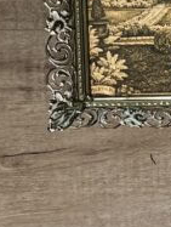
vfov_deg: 13.2
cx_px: 412
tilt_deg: -83.8
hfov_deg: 9.3
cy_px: 322
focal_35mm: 142
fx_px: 932
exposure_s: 1/121
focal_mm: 5.7
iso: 100
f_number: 1.5
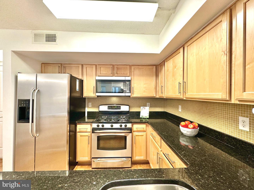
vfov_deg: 85.7
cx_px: 127
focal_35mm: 14
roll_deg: +0.3
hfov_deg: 102.1
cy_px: 95
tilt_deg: +0.6
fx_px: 103
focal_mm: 2.22
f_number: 2.2
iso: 320
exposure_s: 1/60
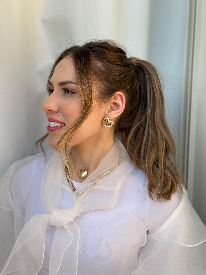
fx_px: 381
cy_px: 138
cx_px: 103
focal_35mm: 48
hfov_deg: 30.3
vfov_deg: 39.7
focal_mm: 6.86
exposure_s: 1/1009
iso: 80
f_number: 1.78
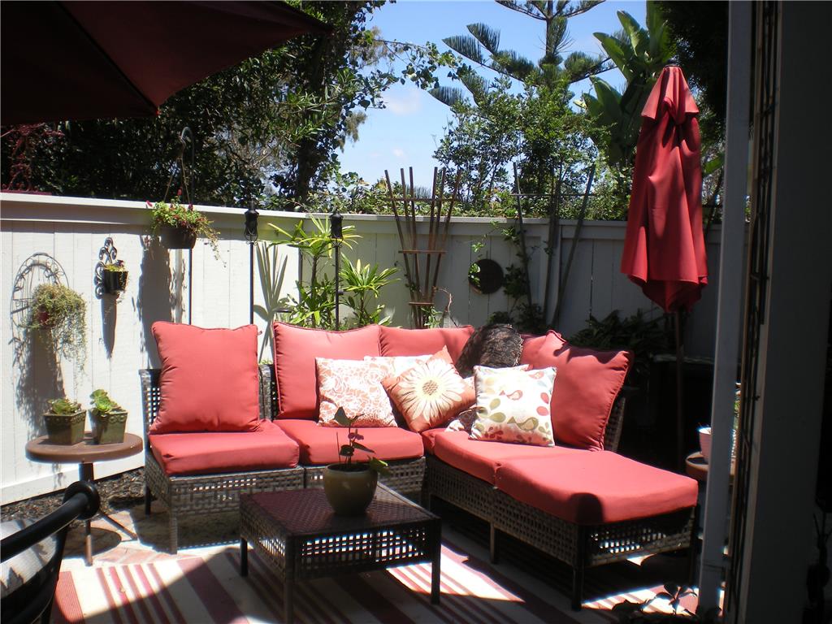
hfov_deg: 49.0
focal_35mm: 38
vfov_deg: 37.7
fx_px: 913
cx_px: 416
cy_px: 312
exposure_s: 1/270
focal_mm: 6.3
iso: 64
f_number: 4.6
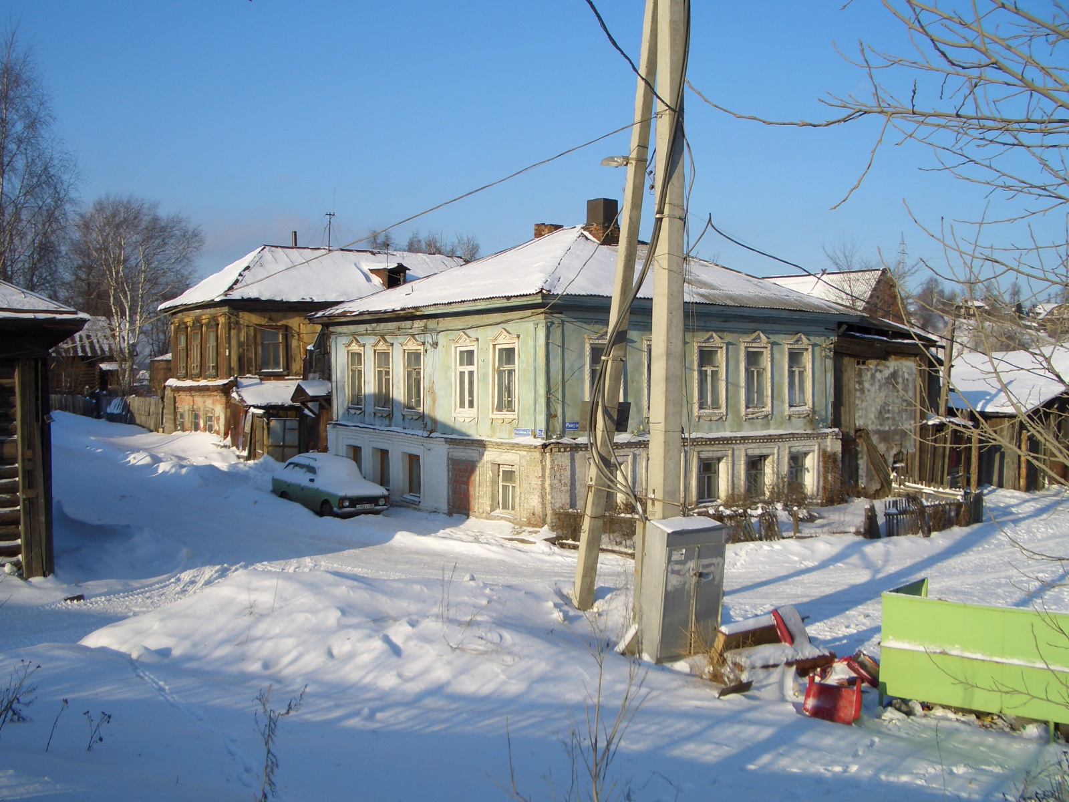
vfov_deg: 40.7
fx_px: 1081
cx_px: 534
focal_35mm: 35
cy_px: 401
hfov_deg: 52.6
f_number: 4.3
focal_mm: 5.8
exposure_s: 1/400
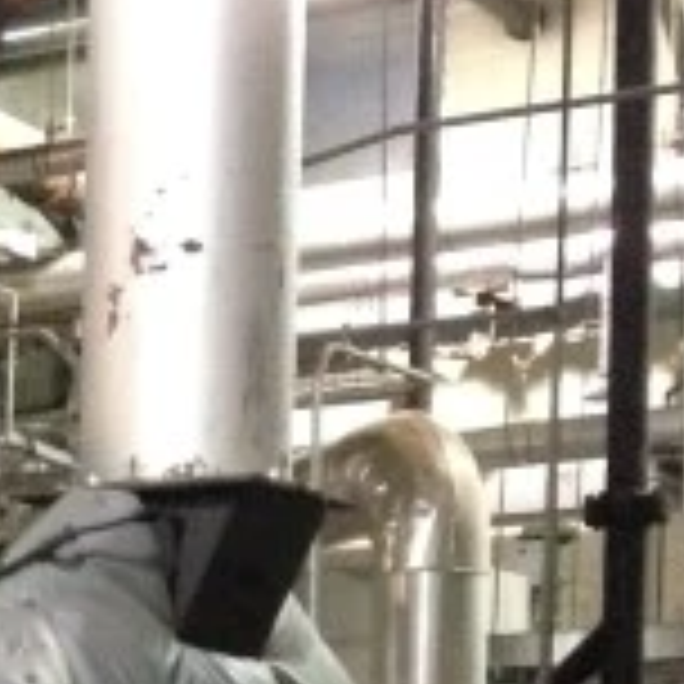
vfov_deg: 12.0
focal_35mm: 138
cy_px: 1080
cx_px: -310
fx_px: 3085
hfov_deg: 12.1
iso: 800
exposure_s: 1/15
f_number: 2.4
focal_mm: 4.12
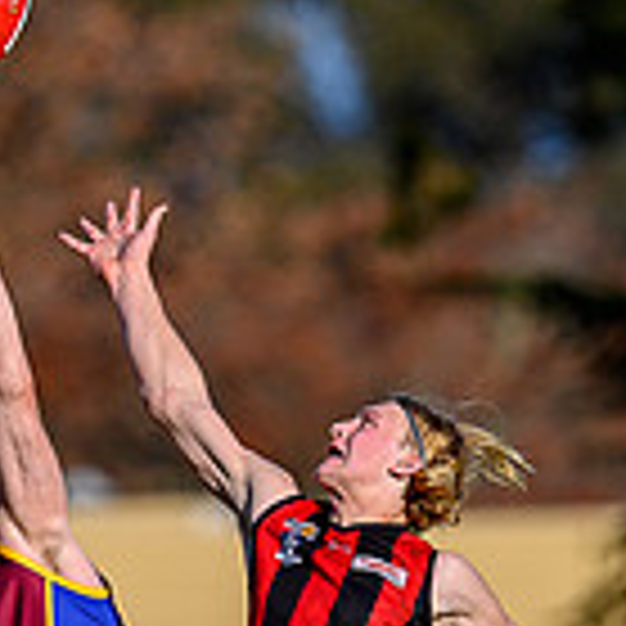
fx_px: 49165
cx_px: 94
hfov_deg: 0.7
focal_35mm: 2403
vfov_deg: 0.7
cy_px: 932
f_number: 4
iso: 125
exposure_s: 1/2500
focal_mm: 500
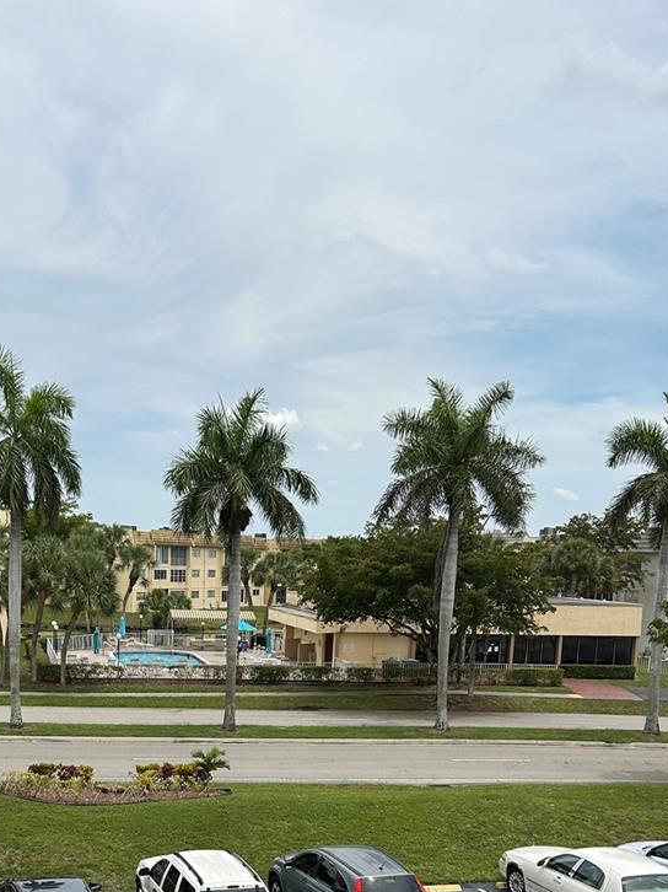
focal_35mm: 43
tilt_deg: -7.7
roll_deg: -1.5
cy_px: 716
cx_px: 203
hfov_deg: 33.2
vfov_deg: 41.9
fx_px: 1107
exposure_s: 1/5882
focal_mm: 5.7
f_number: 1.5
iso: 50
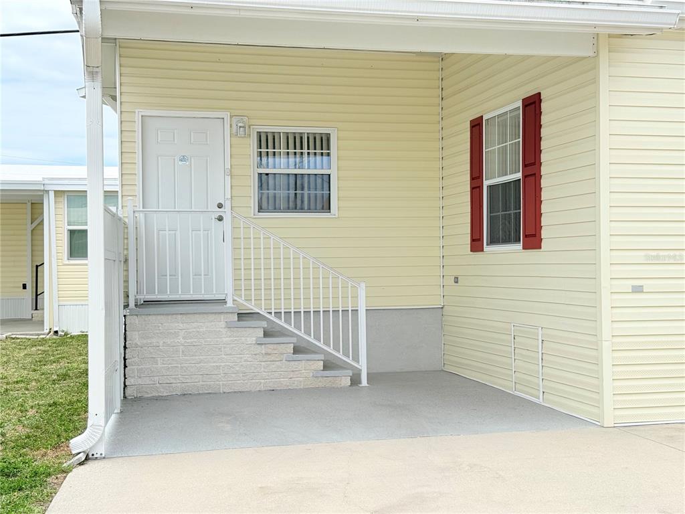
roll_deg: +0.5
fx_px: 950
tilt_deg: +0.7
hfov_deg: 39.7
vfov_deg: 30.3
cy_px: 257
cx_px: 342
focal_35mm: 48
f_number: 1.78
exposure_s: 1/3891
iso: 64
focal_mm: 6.76
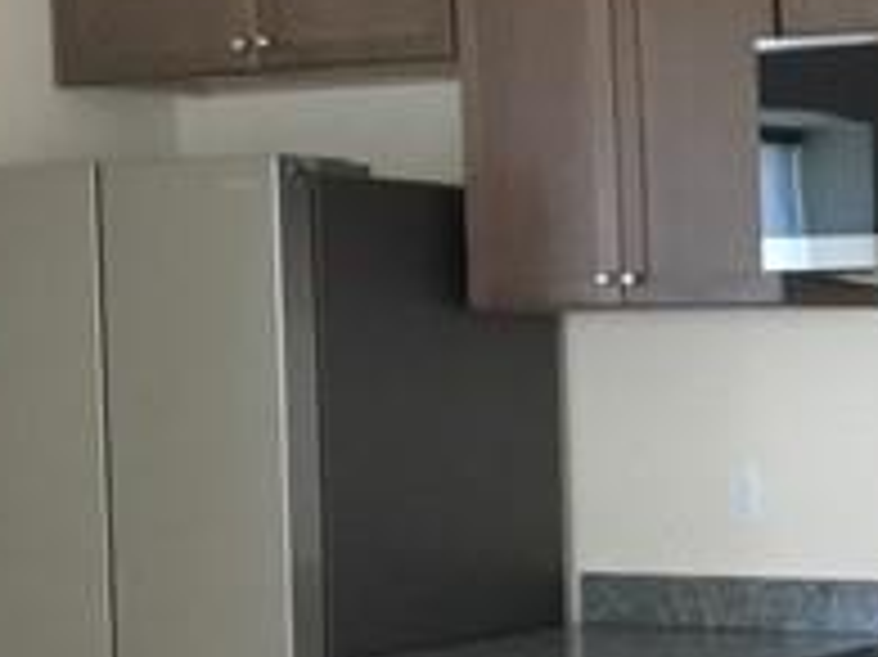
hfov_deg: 17.4
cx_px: 1306
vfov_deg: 14.4
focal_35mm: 102
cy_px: 513
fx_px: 2586
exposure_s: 1/15
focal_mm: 3.3
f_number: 2.4
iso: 400
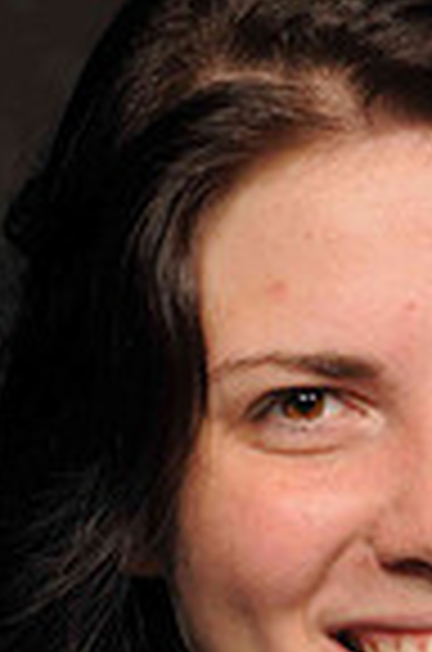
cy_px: 674
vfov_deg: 4.0
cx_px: 362
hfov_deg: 2.6
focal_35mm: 521
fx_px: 9422
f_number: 5.6
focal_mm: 112
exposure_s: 1/30
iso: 200
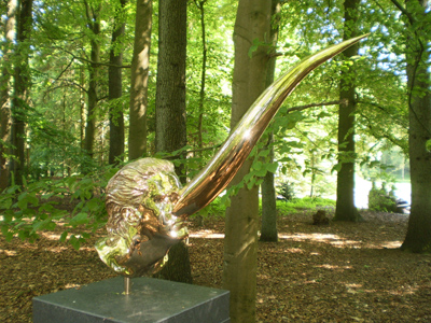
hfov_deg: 51.4
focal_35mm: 36
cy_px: 162
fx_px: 448
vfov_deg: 39.7
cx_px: 216
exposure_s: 1/30
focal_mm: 6.3
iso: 125
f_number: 3.1
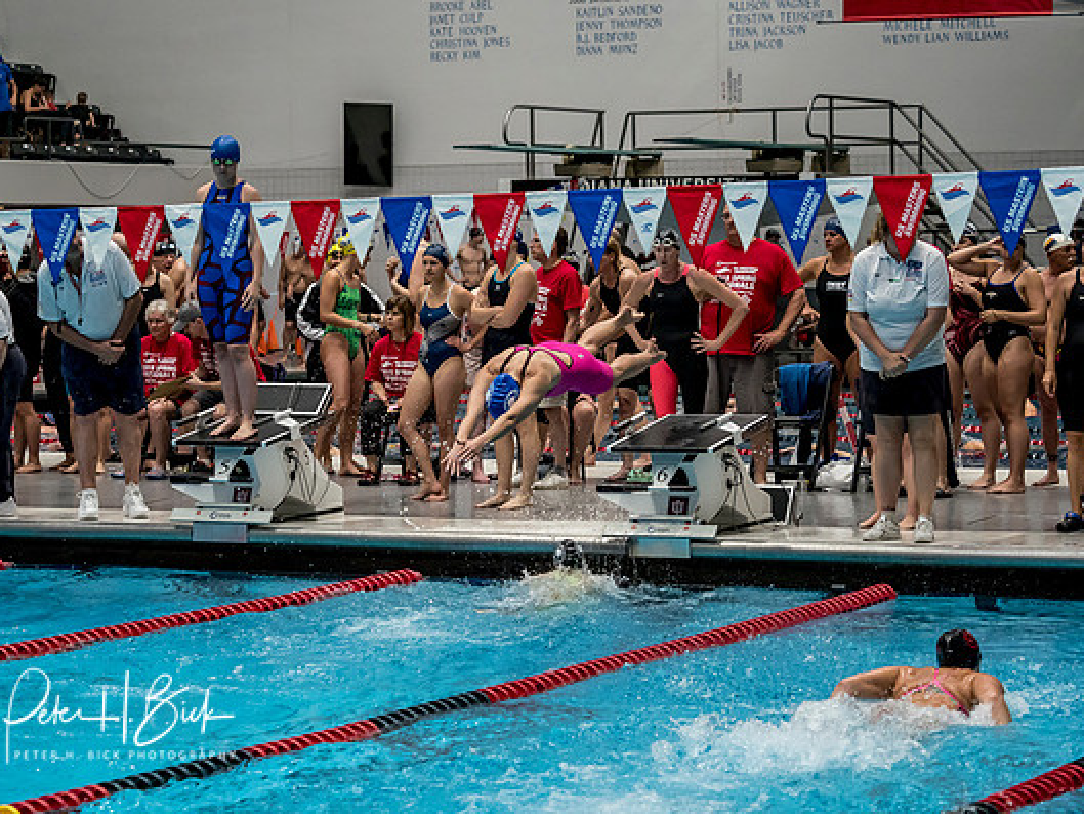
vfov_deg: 13.0
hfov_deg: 17.3
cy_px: 380
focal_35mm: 114
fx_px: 3571
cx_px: 537
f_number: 2.8
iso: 2500
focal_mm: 52
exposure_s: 1/1000
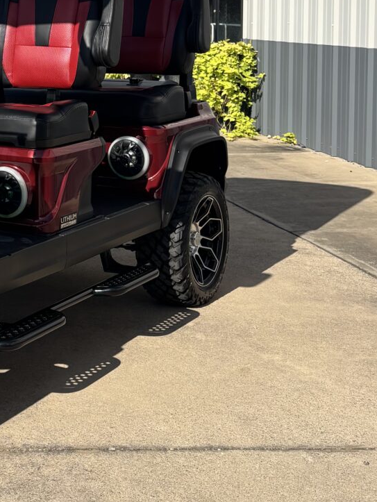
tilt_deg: -1.6
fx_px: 1001
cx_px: -90
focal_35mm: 69
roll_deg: -0.5
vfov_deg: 27.0
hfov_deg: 19.9
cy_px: 37
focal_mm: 5.96
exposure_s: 1/3650
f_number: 1.6
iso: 50
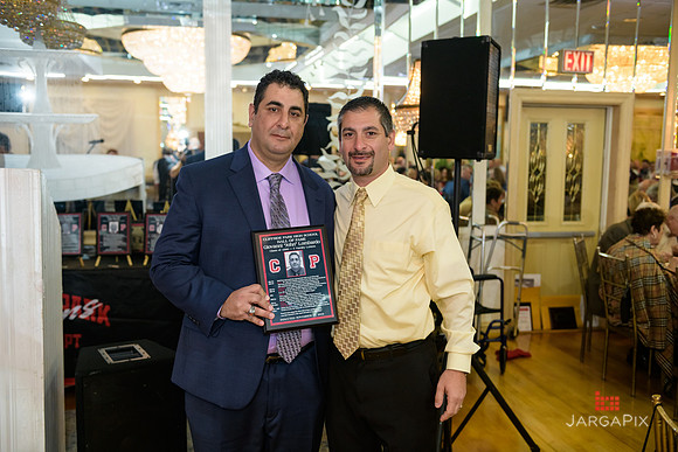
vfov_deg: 37.9
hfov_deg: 54.4
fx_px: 659
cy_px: 226
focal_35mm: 35
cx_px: 339
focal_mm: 35
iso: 1000
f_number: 3.2
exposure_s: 1/125
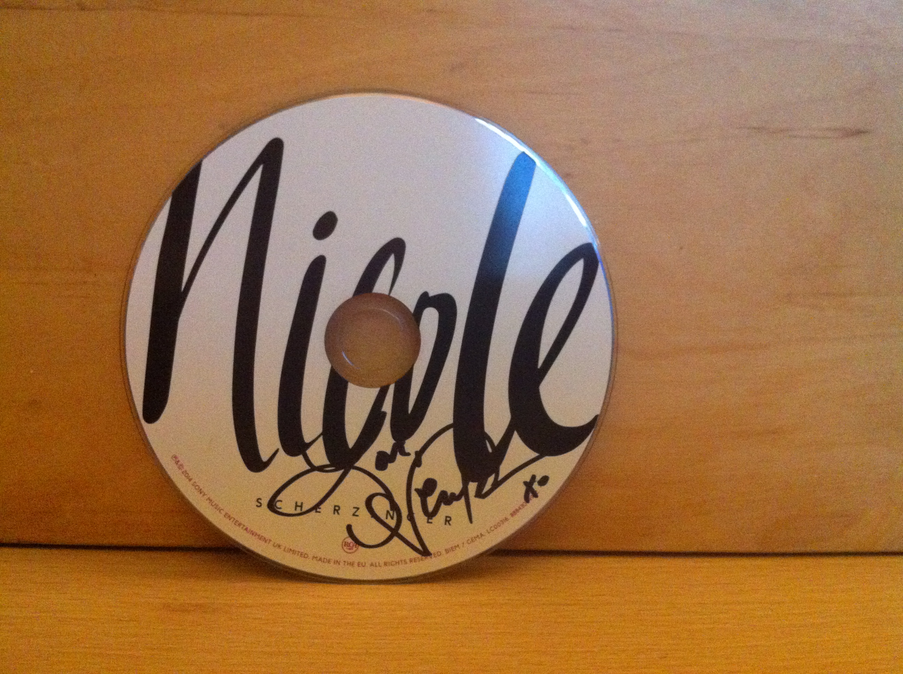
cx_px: 452
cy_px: 337
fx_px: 912
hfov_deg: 52.7
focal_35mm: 35
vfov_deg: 40.6
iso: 640
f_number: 2.8
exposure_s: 1/15
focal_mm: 3.85
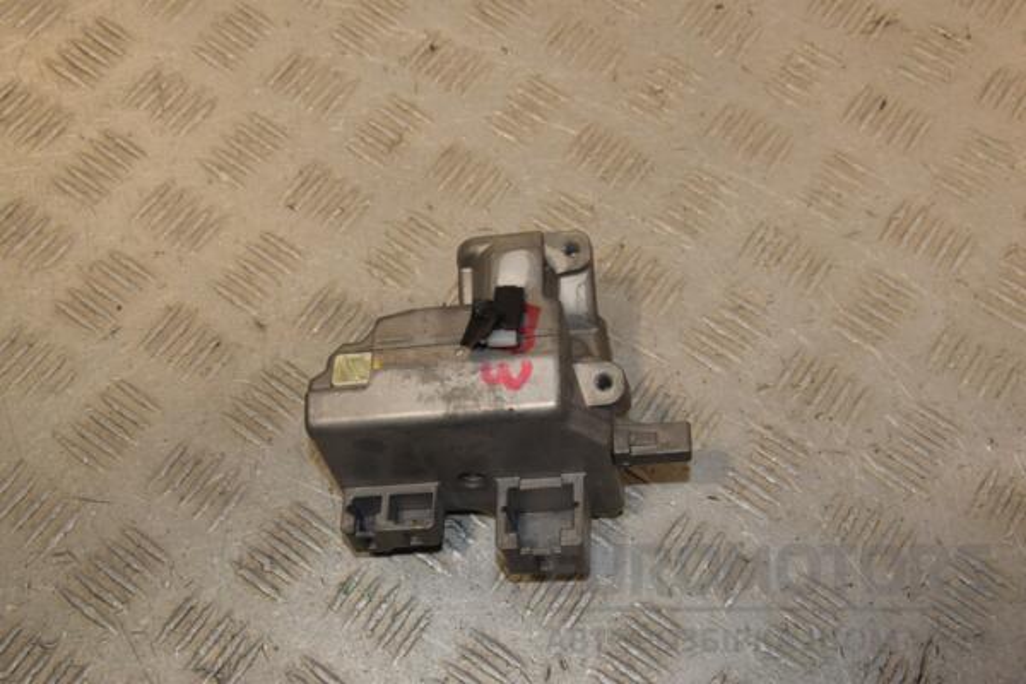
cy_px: 342
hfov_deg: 41.1
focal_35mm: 48
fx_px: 1368
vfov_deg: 28.1
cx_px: 513
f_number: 9
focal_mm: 32
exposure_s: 1/200
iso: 800
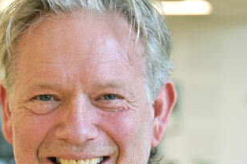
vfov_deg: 8.8
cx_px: 78
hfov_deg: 13.3
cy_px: 201
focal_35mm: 154
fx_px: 1055
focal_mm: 47
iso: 180
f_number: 2.8
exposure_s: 1/50
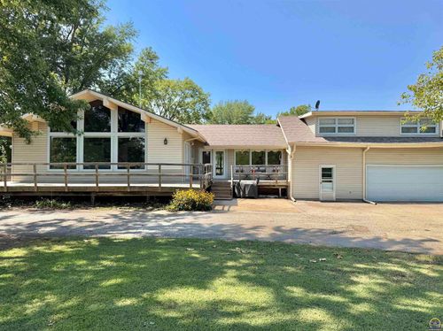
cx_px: 222
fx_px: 307
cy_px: 166
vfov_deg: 56.7
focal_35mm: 24
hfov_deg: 71.6
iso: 80
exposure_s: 1/3279
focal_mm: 6.76
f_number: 1.78
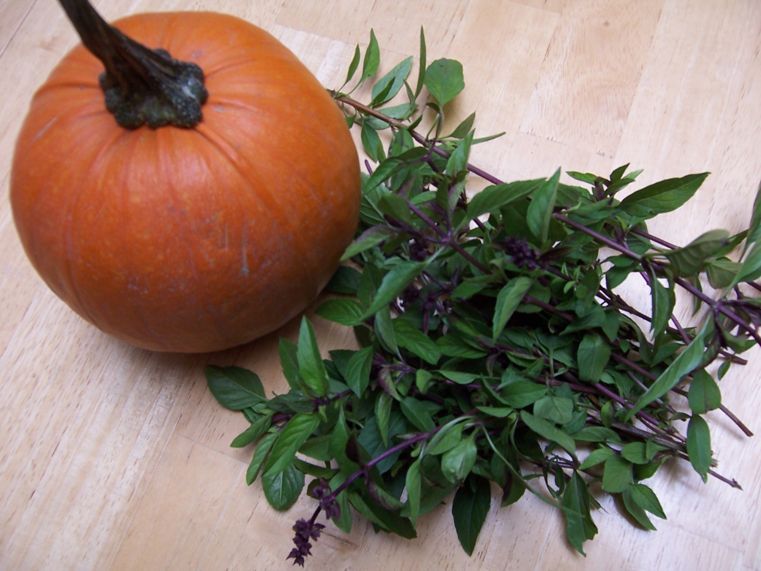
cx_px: 380
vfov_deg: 42.9
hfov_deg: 55.4
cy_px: 286
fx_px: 725
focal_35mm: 33
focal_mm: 5.5
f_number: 3.4
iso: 80
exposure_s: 1/30
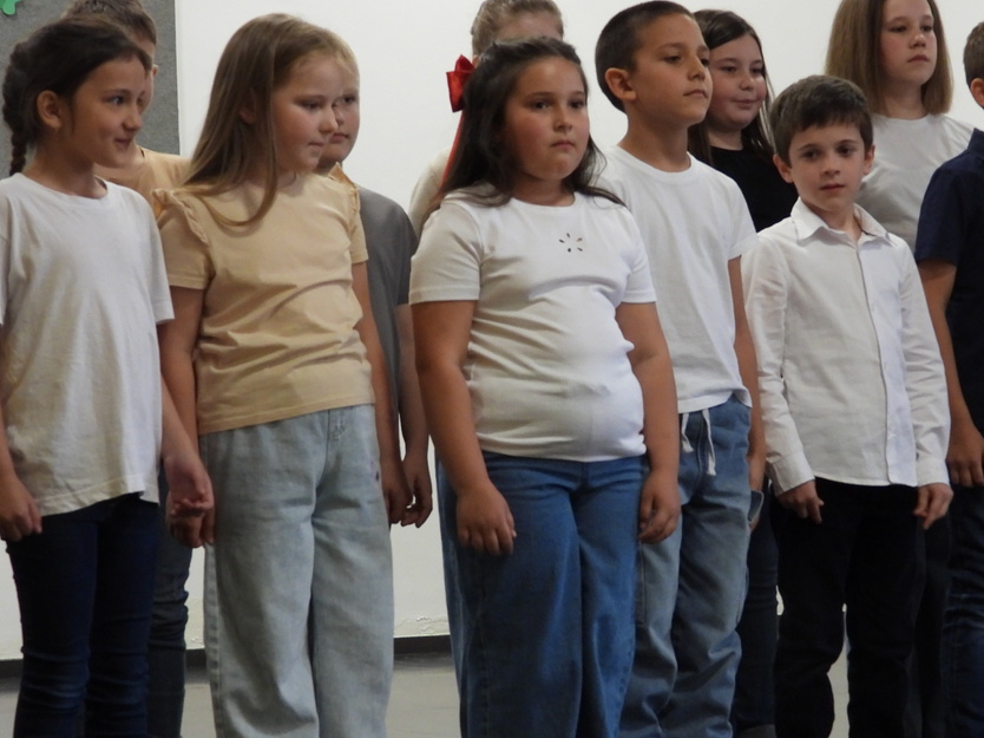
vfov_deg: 11.3
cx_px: 595
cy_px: 378
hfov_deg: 15.0
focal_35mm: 131
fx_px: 3723
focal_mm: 16.3
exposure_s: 1/30
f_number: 3.5
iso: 400
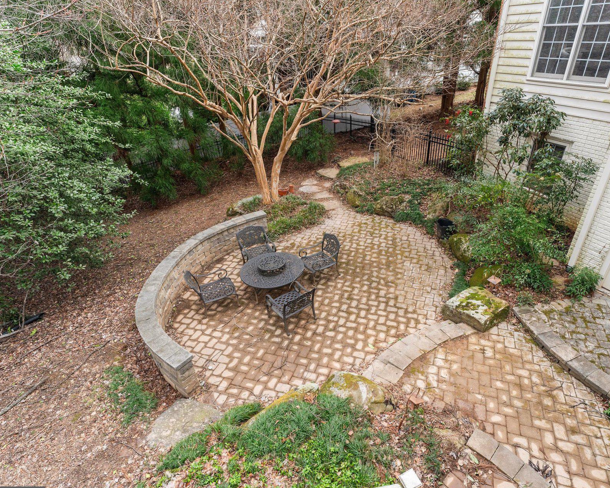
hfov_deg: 82.8
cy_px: 257
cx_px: 348
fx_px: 343
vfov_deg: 70.8
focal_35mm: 19
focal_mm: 16
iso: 640
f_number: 8
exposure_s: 1/125
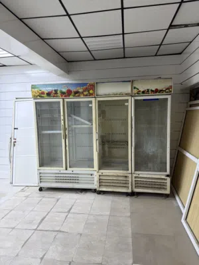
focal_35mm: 24
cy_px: 132
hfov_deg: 56.8
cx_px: 100
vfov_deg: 71.6
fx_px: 184
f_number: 1.78
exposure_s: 1/100
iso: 125
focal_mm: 6.76
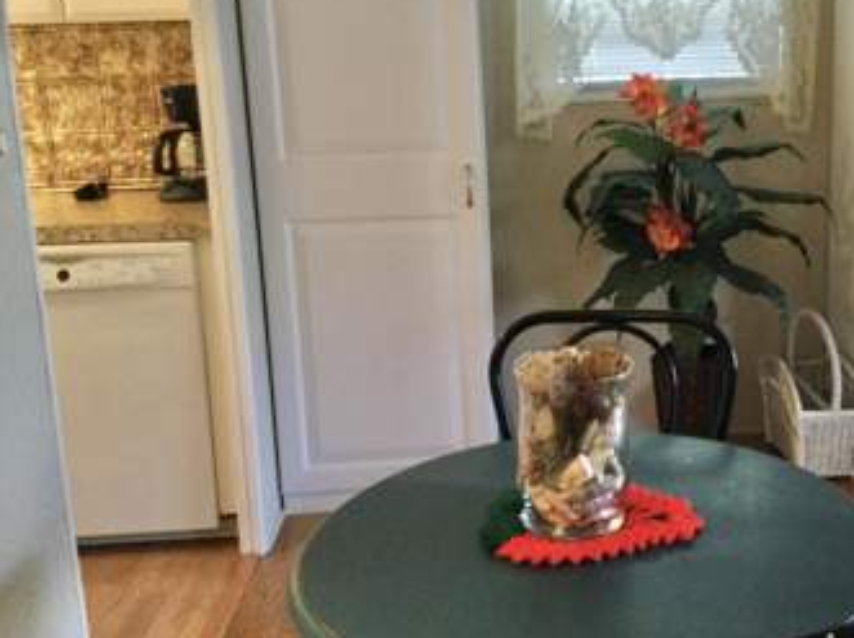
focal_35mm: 45
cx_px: 614
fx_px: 1108
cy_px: 239
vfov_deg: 31.9
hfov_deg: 41.2
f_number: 2.4
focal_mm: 3.3
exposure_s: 1/30
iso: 250
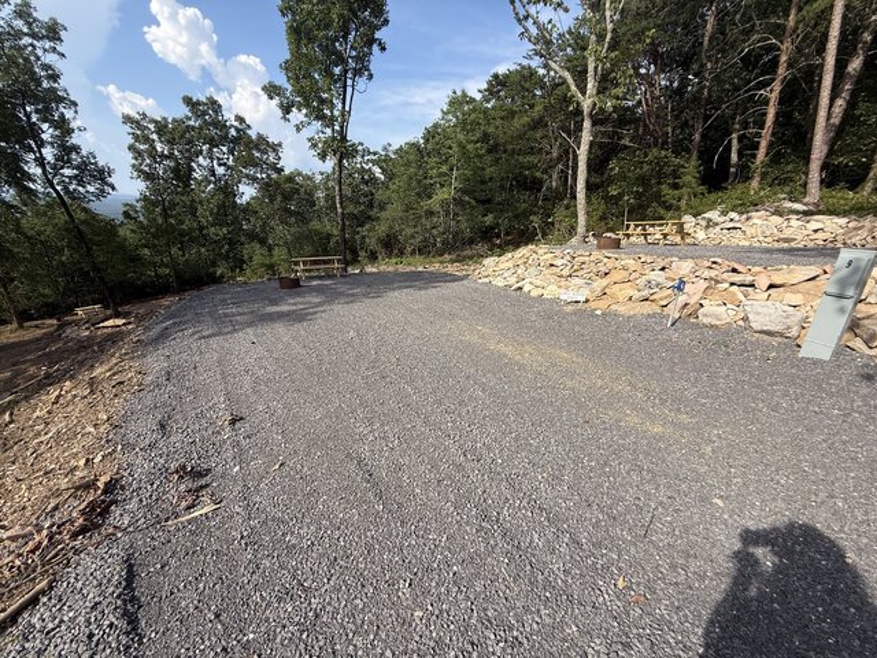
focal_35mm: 14
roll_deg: -3.2
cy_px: 329
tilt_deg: -17.9
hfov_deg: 102.1
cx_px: 438
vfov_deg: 85.7
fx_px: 355
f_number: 2.2
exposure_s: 1/1167
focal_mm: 2.22
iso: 50
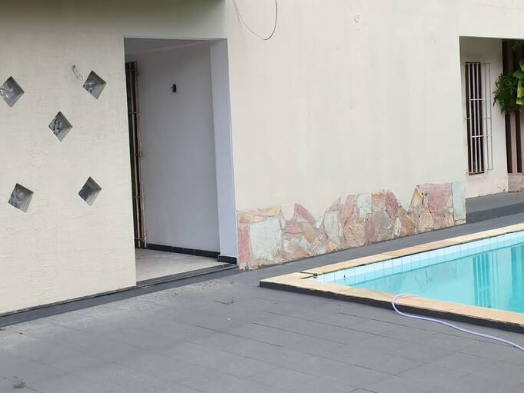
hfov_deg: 34.9
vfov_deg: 26.4
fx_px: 833
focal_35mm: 55
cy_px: 133
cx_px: 233
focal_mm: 4.94
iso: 125
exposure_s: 1/1999
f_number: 1.5
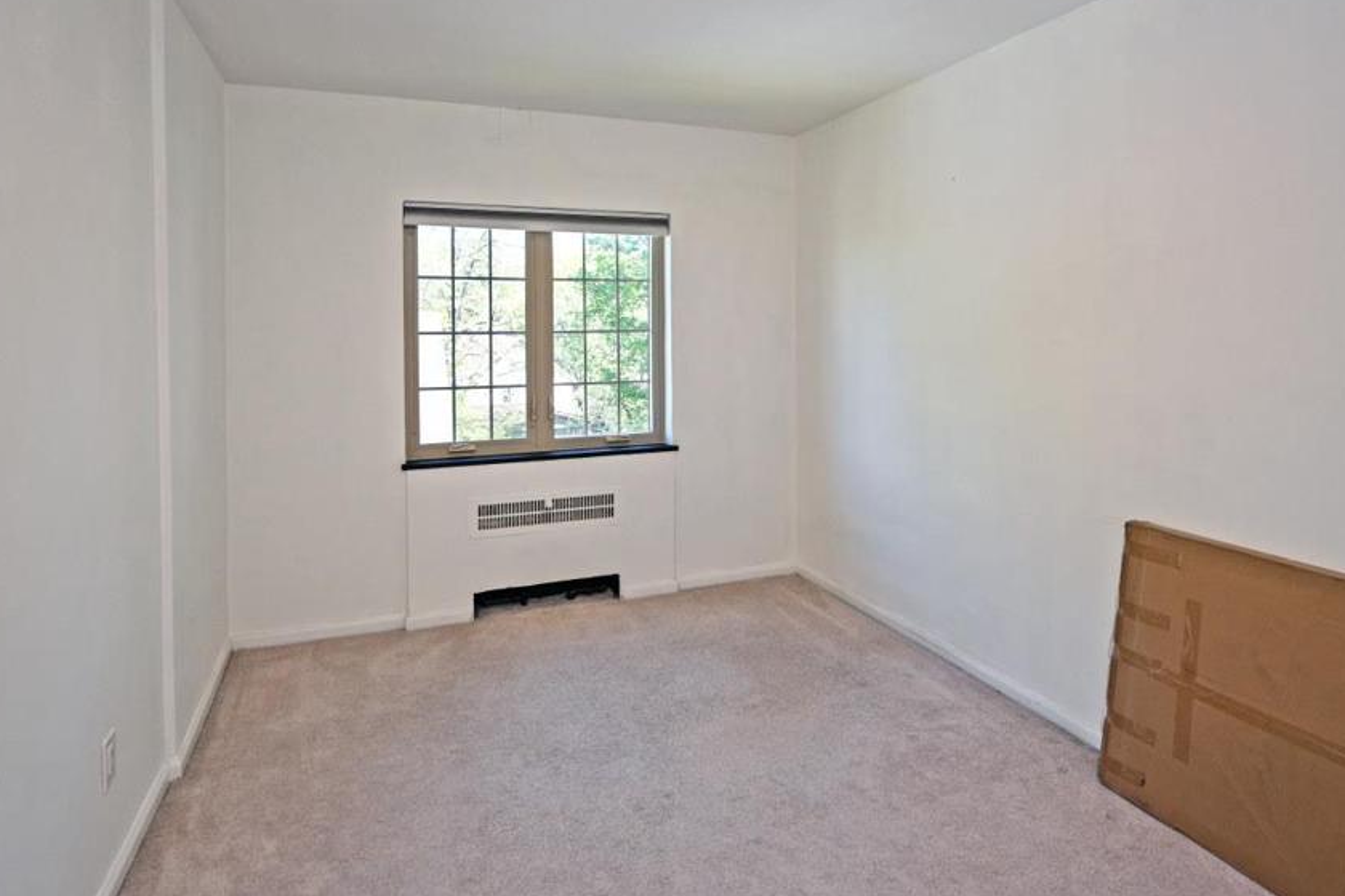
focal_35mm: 20
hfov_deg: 84.0
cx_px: 660
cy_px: 336
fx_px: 747
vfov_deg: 61.1
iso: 200
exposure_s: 1/100
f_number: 5
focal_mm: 14
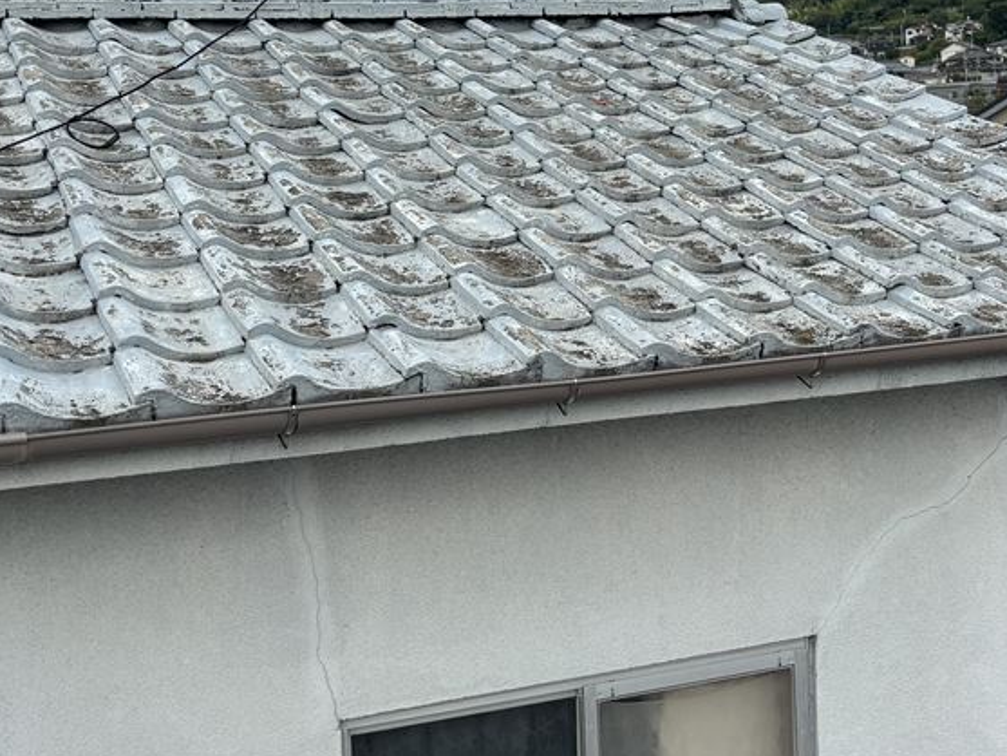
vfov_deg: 25.6
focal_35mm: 56
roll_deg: +3.2
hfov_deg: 34.3
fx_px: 1629
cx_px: 519
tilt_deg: +1.1
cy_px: 132
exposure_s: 1/3788
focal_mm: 5.96
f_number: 1.6
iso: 50
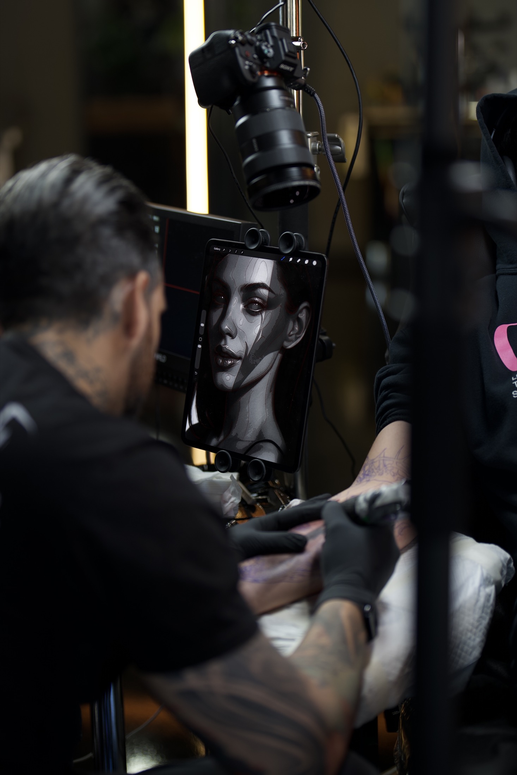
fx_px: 1077
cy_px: 388
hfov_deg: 27.0
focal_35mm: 50
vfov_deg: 39.6
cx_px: 258
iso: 80
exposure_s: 1/60
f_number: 1.2
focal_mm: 50
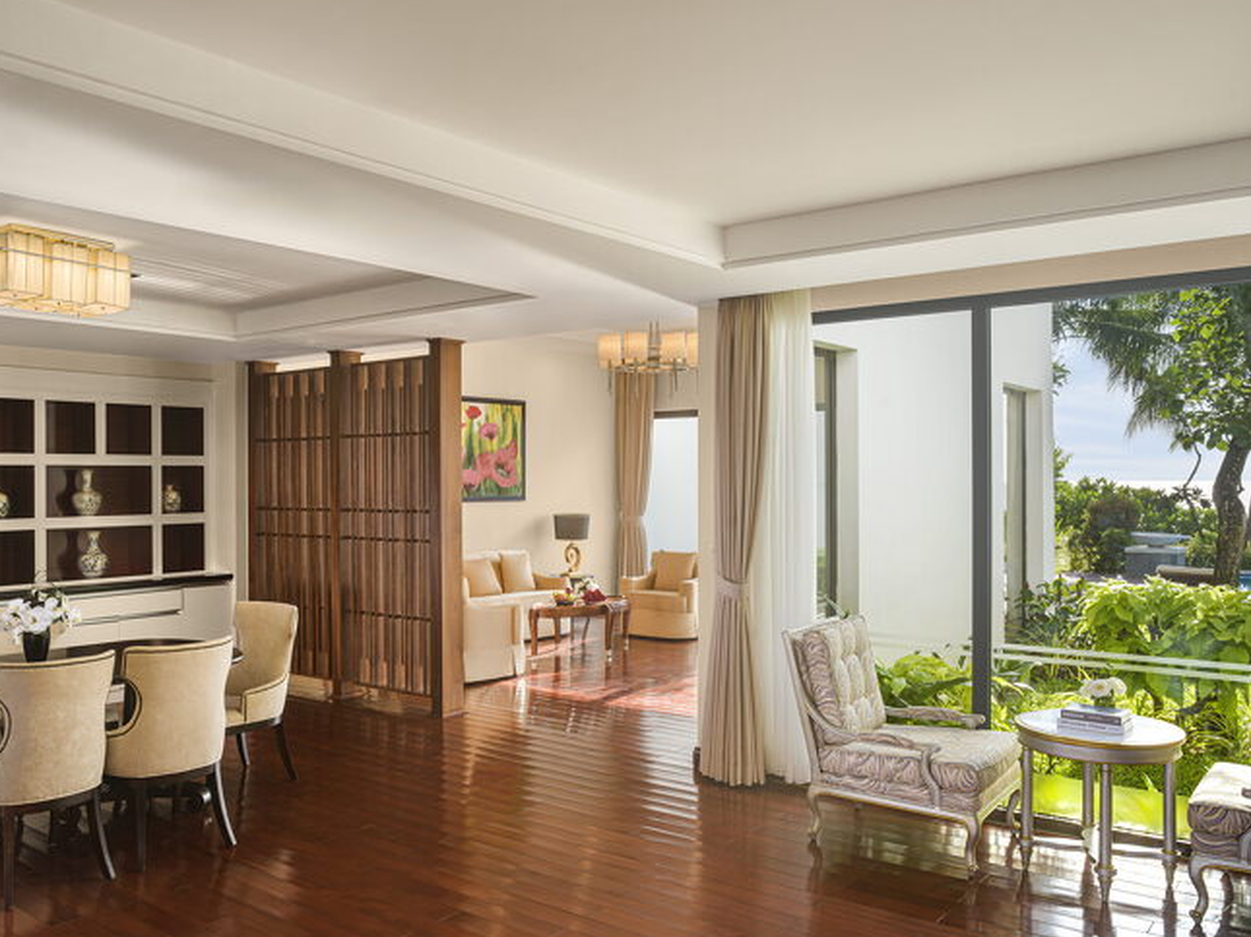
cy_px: 486
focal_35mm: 43
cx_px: 508
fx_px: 1553
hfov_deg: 43.7
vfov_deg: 33.6
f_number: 11
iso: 200
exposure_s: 1/8
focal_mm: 30
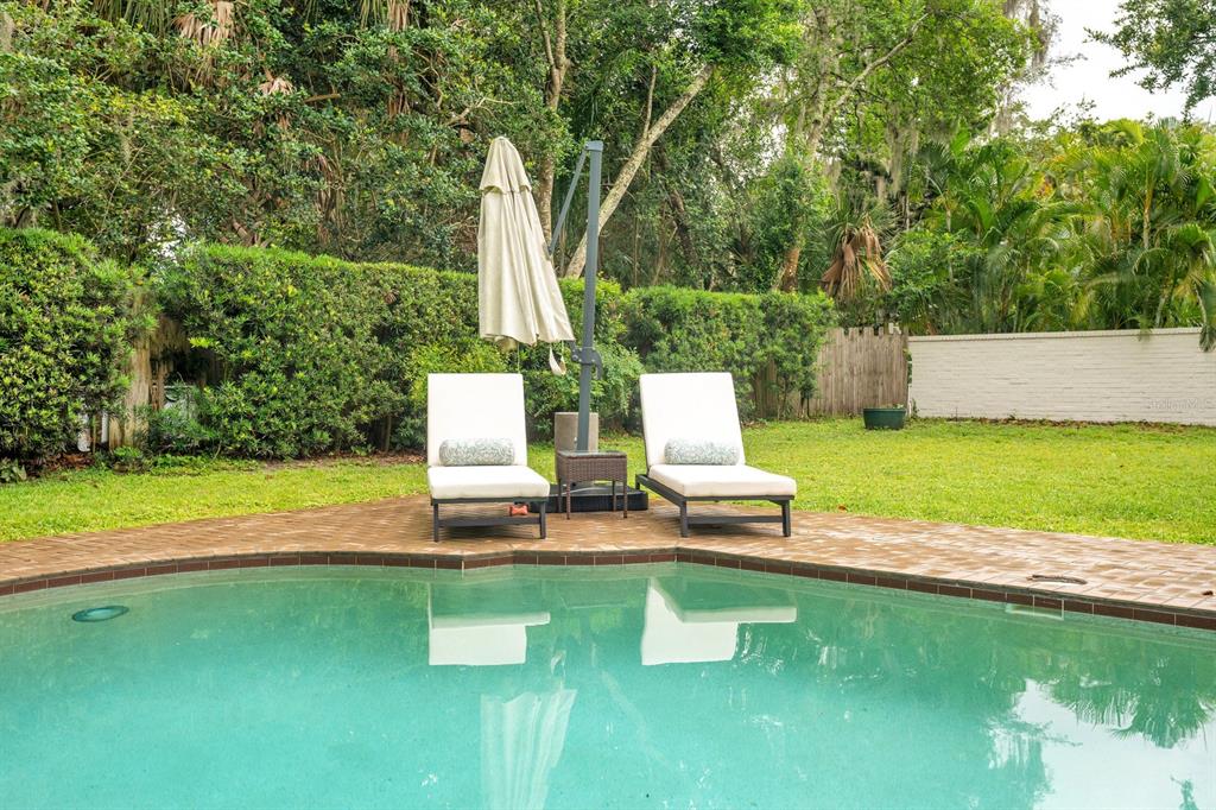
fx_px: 1182
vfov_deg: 37.8
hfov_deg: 54.4
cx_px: 608
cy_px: 405
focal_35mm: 35
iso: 100
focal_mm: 35
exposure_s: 1/100
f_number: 5.6
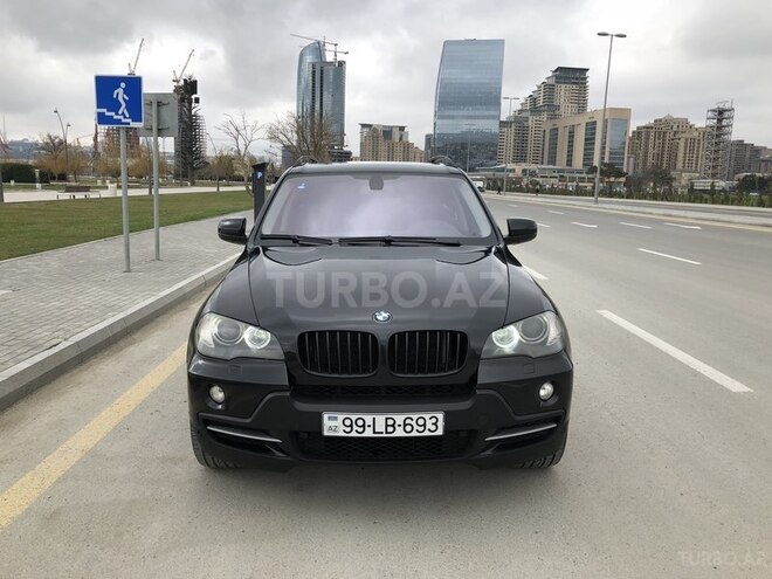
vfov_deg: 49.7
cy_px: 290
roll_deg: -0.8
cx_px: 386
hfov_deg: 63.4
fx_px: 624
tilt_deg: -9.4
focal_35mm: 28
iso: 20
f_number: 1.8
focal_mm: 3.99
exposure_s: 1/1021
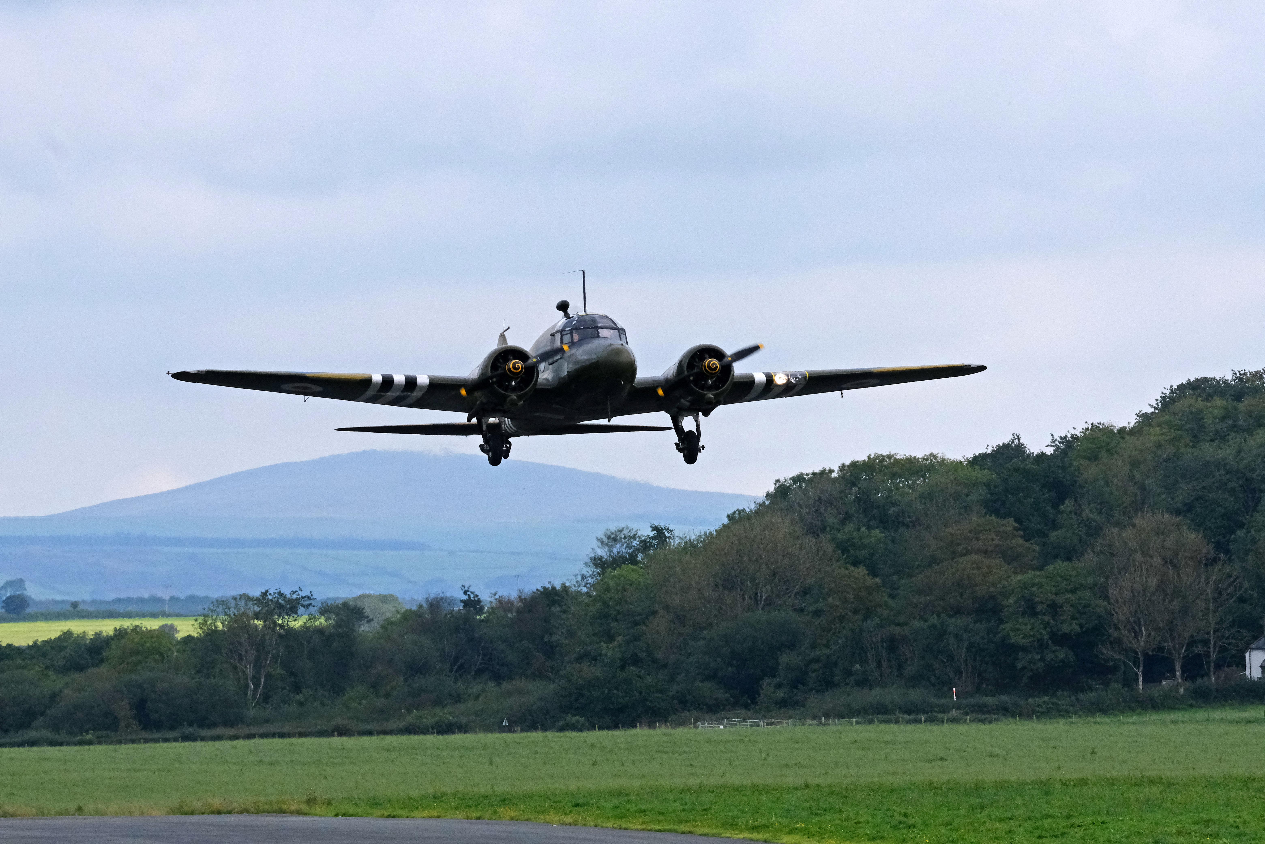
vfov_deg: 3.6
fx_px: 13457
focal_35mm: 383
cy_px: 422
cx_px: 632
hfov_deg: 5.4
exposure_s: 1/1900
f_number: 13
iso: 2500
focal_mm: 255.5
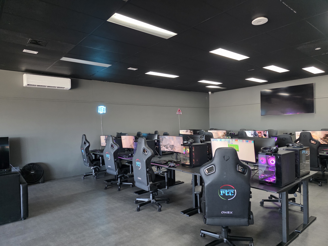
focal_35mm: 23
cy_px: 123
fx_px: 218
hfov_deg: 73.9
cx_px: 164
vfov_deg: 58.9
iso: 800
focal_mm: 6.3
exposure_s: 1/100
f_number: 1.7
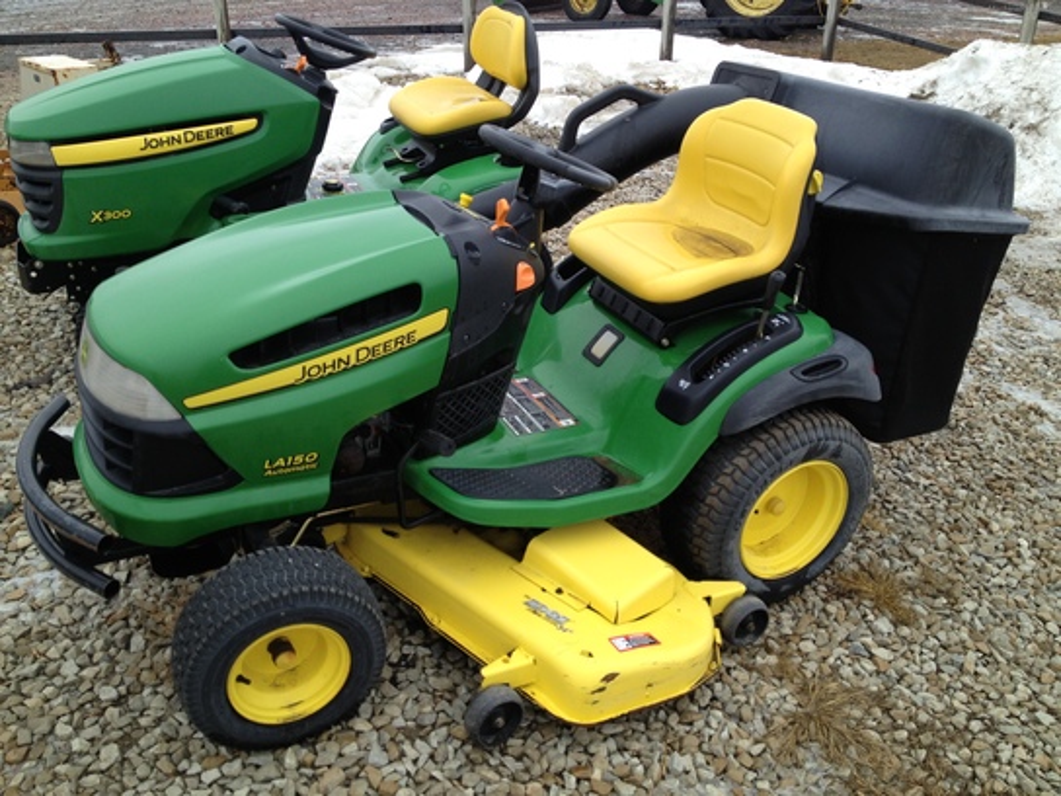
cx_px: 530
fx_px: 1073
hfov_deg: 52.6
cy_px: 398
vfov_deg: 40.7
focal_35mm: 35
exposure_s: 1/120
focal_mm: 4.28
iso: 50
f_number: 2.4
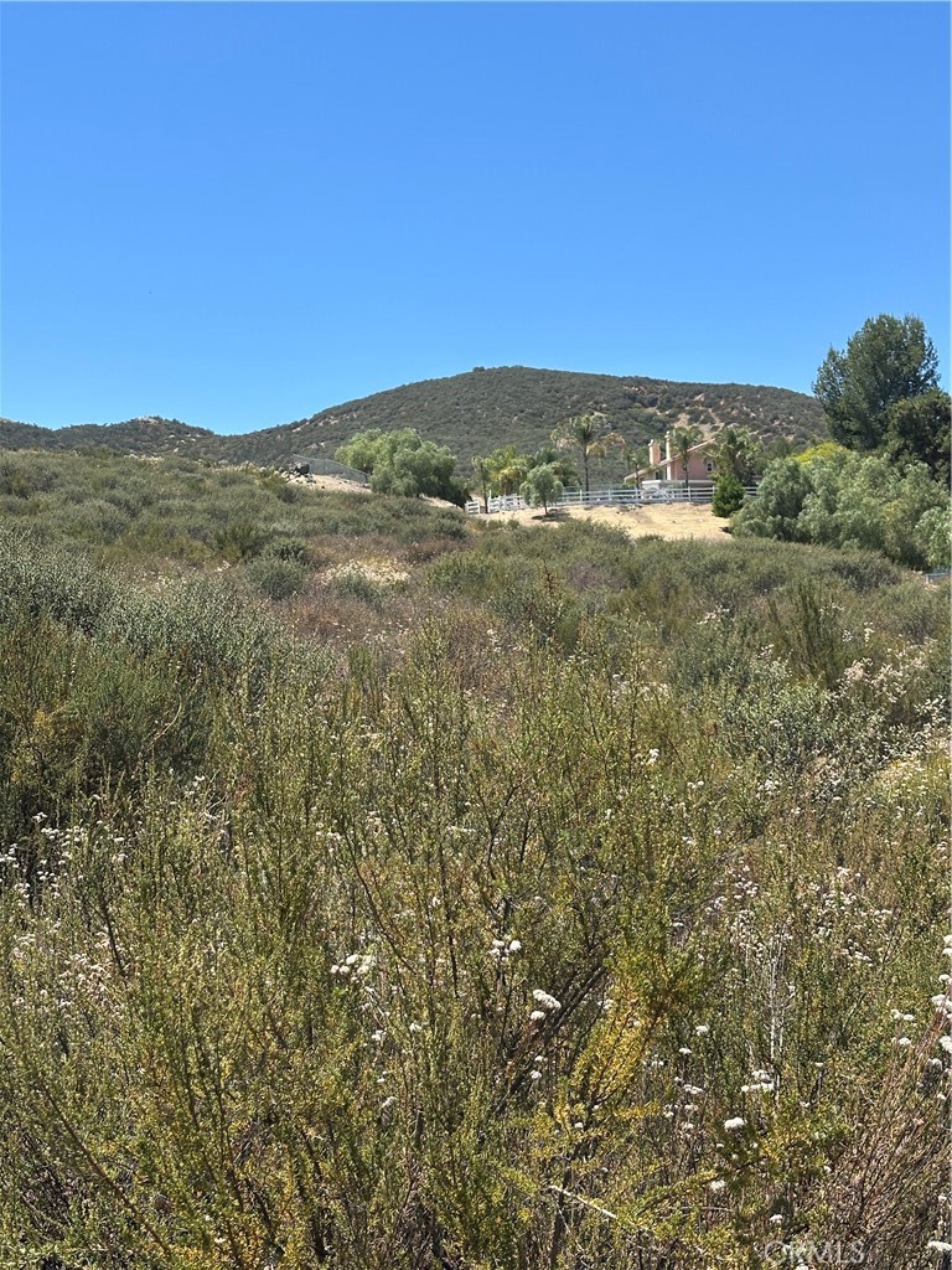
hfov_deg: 30.3
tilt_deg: +6.4
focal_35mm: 48
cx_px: 476
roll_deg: +1.3
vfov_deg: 39.7
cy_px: 635
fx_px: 1760
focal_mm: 6.86
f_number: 1.78
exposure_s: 1/2667
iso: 64
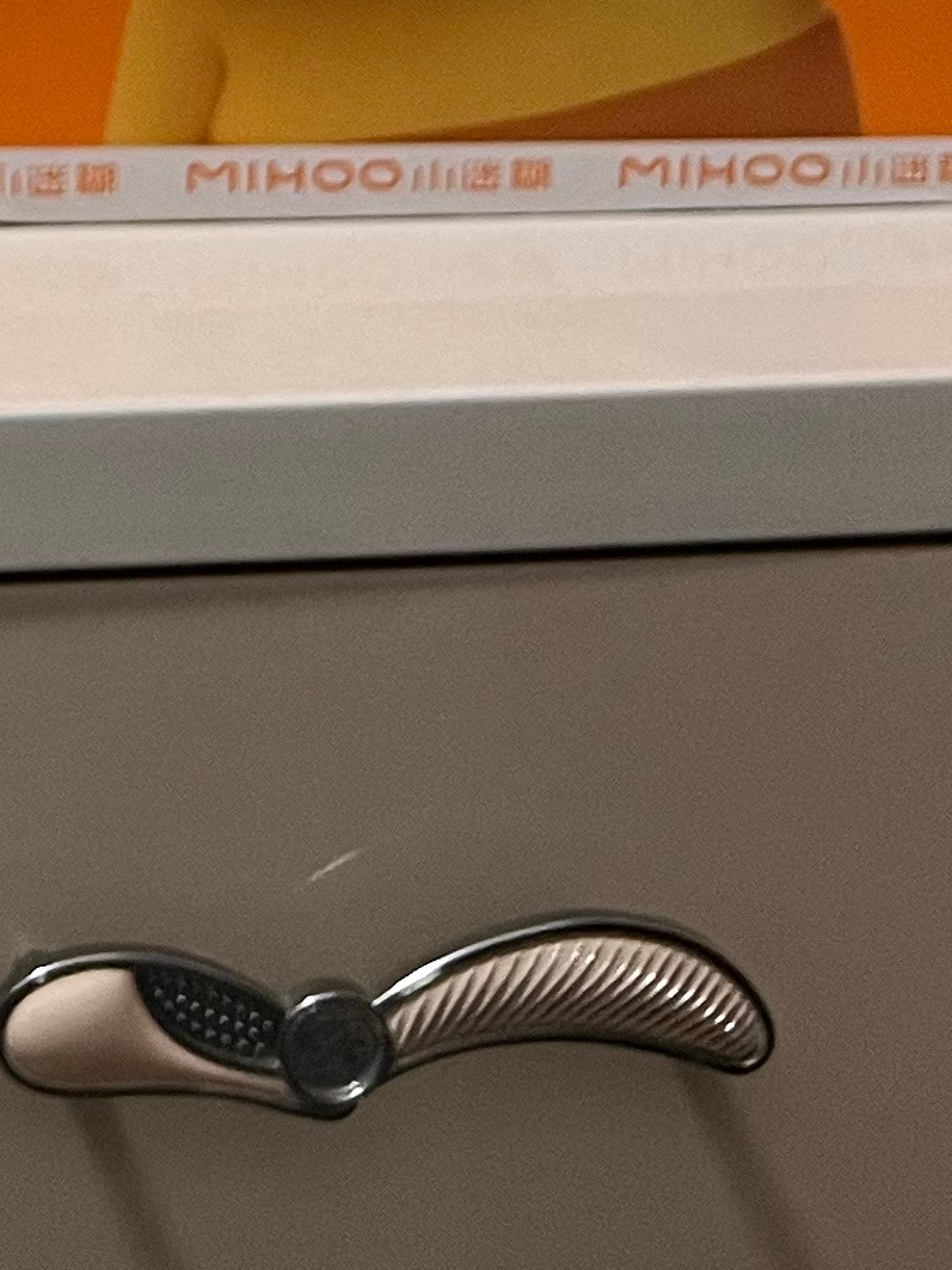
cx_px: -608
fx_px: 4254
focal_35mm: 116
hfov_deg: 12.0
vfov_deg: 15.4
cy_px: -740
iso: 100
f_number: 1.5
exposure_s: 1/50
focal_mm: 5.7
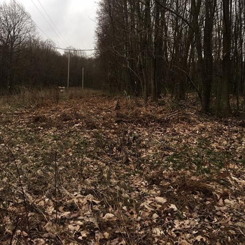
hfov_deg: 47.2
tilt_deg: -2.4
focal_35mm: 35
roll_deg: -1.6
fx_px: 280
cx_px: 122
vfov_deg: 46.5
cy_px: 83
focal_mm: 4.15
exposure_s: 1/124
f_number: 2.2
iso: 25
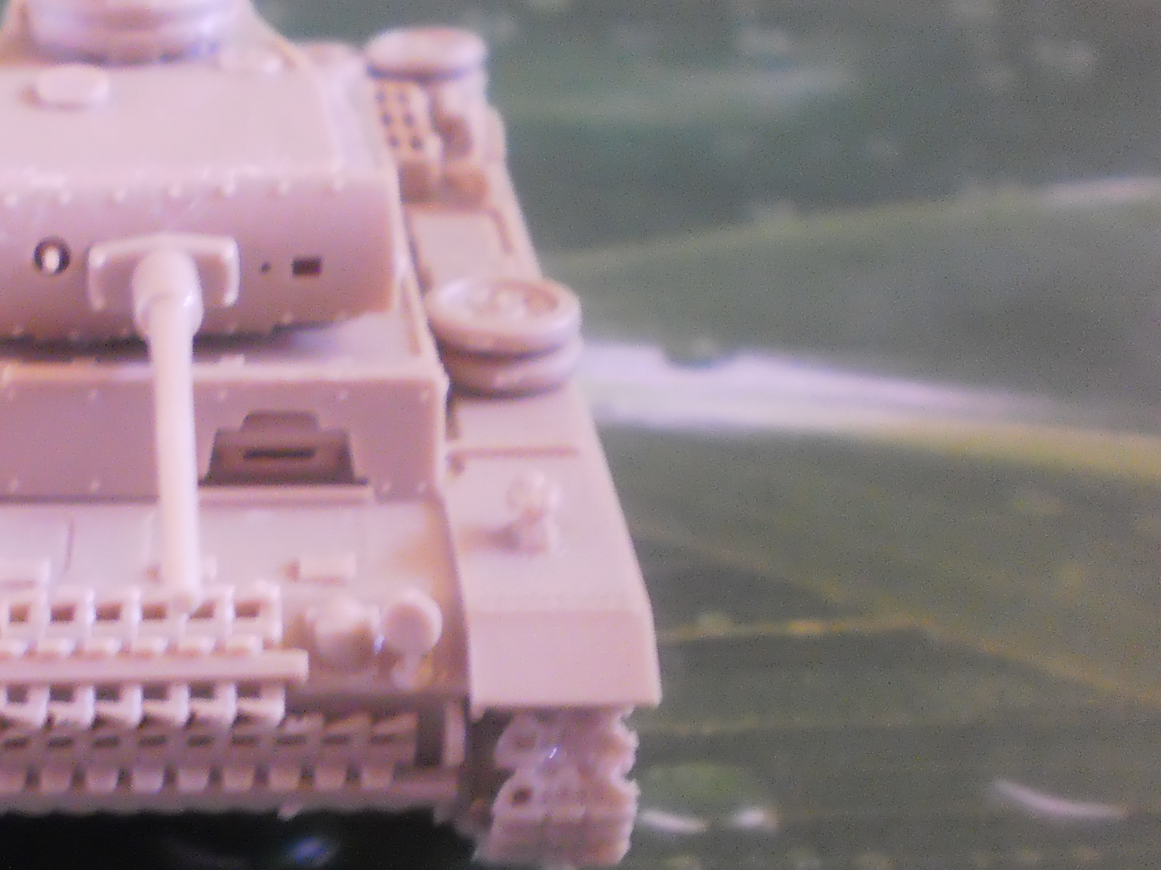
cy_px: 468
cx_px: 128
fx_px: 2381
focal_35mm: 71
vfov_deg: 20.7
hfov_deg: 26.5
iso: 400
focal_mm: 6.3
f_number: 3.1
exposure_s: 1/5
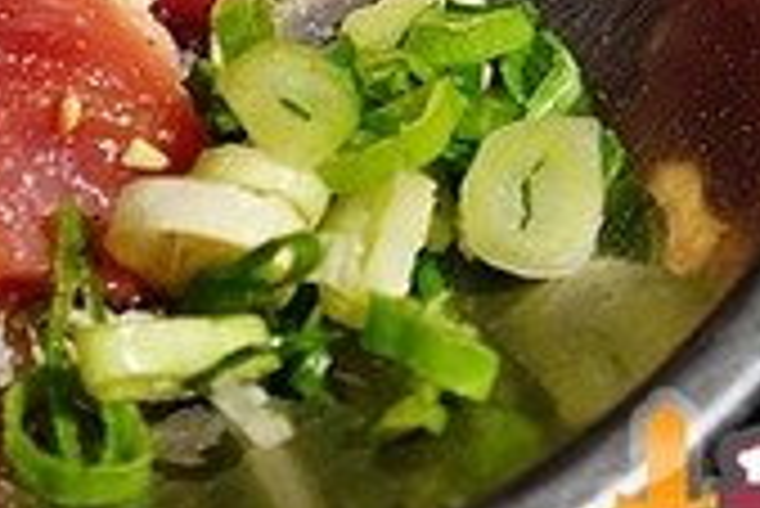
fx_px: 3481
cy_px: -225
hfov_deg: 12.1
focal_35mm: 165
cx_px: -229
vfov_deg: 8.2
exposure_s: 1/60
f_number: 4
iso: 800
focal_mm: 31
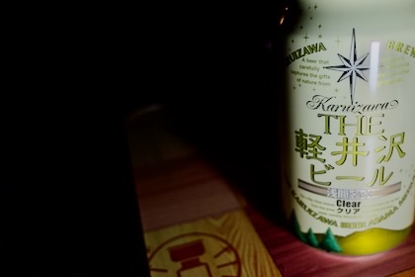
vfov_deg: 41.0
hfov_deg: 58.6
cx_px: 229
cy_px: 121
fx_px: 369
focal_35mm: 32
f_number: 2.8
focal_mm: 18.3
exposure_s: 1/30
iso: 1000
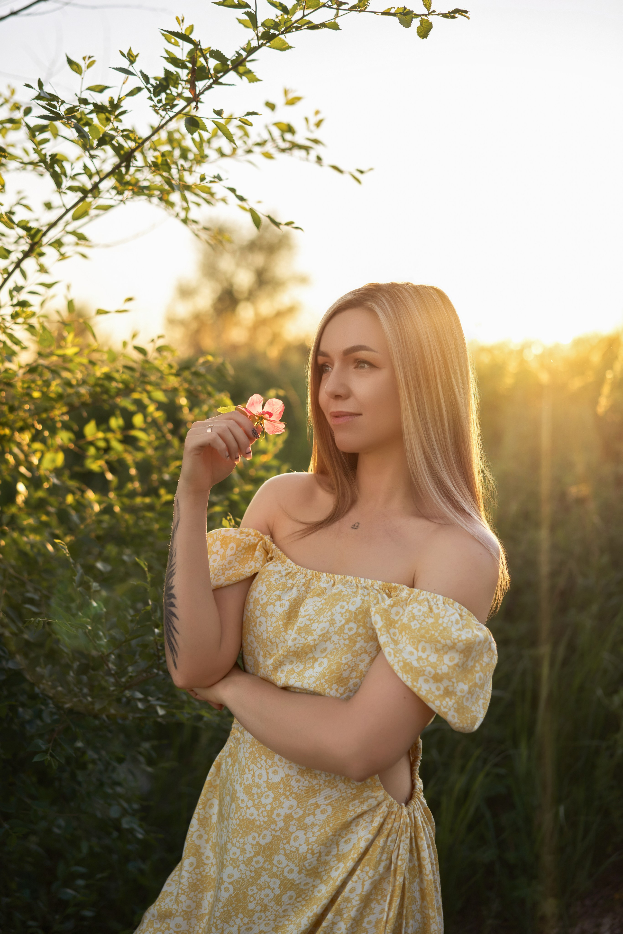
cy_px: 467
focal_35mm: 55
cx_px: 312
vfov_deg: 36.2
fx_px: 1427
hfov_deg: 24.6
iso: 250
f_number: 2.5
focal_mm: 55
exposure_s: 1/1600
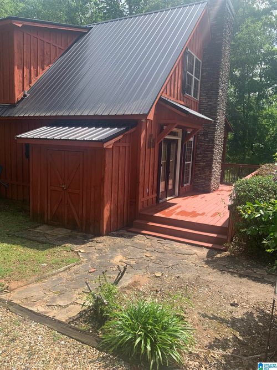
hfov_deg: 53.0
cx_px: 138
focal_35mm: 26
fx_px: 277
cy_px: 185
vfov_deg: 67.3
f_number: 1.8
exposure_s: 1/1100
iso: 25
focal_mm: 4.25
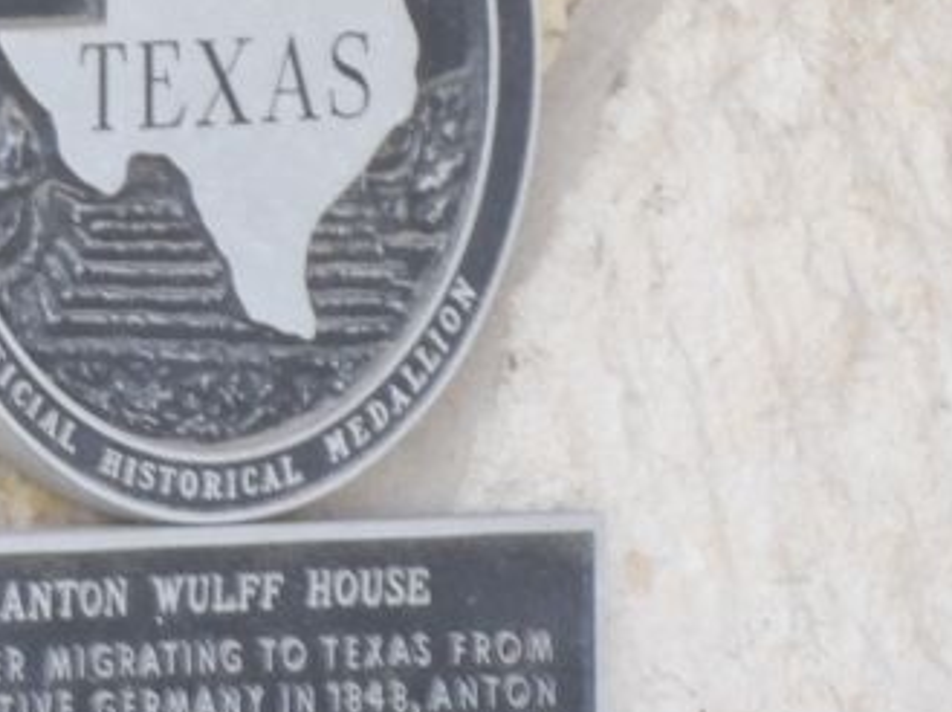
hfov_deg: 0.8
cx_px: 246
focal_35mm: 2354
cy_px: 420
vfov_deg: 0.6
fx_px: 64668
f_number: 5.3
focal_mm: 173.5
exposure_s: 1/50
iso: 226
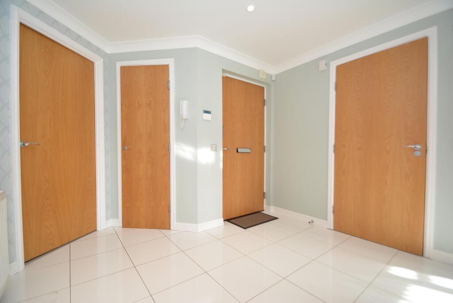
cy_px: 152
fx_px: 189
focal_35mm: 15
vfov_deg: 77.4
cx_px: 226
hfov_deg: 100.4
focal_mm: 10
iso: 250
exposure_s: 1/60
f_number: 4
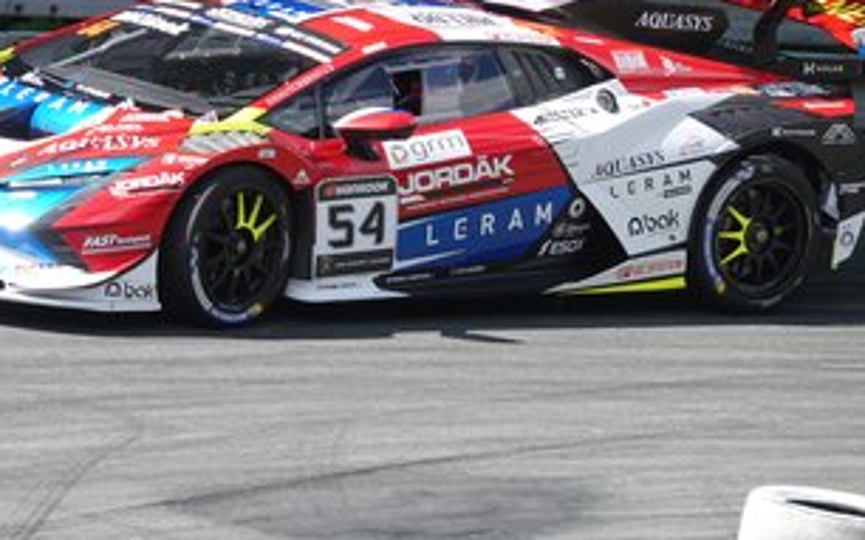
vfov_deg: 2.7
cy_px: 226
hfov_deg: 4.2
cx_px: 336
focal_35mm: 495
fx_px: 11665
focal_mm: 120.91
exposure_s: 1/800
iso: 160
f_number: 4
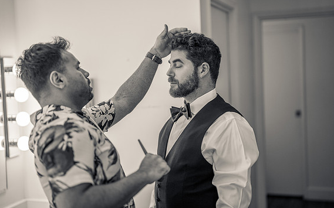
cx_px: 167
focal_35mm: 52
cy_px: 98
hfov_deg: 38.9
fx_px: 473
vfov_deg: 24.8
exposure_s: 1/500
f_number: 1.2
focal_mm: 50
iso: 200
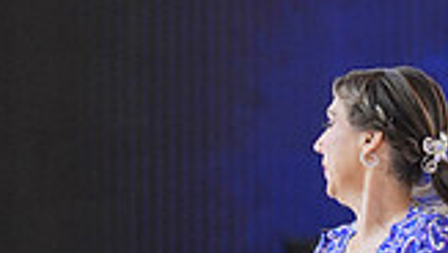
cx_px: 474
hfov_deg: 3.6
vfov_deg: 2.0
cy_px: 594
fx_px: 7181
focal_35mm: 604
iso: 1000
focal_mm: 108
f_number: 2
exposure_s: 1/500
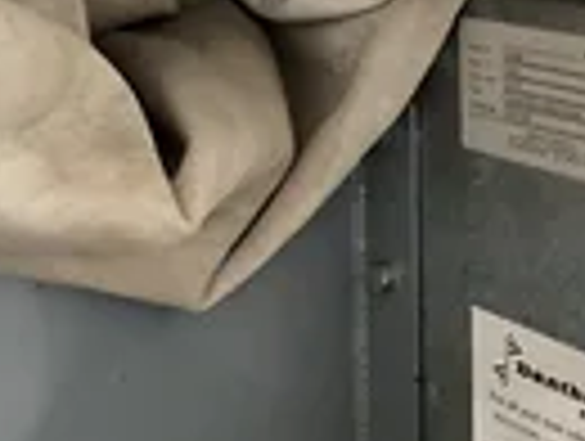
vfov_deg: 16.2
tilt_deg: -11.0
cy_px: -40
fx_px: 1507
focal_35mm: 89
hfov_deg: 20.8
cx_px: -72
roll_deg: +2.8
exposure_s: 1/32
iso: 320
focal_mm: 3
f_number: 1.8
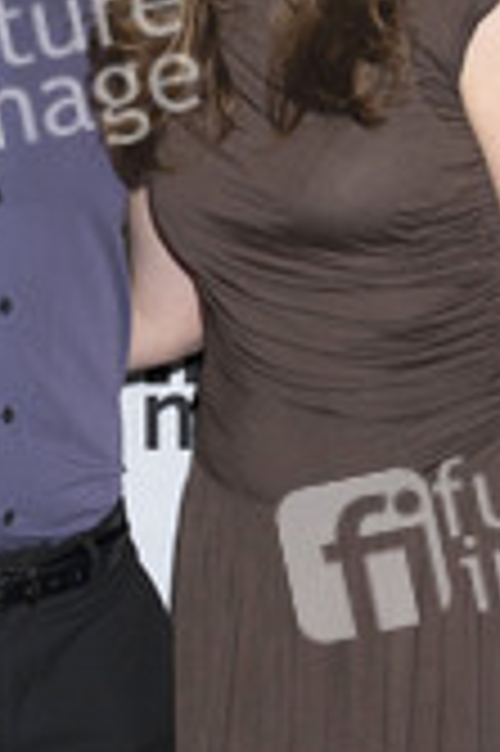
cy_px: 311
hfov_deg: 14.1
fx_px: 2004
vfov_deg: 21.2
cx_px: 99
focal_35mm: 96
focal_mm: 40
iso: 640
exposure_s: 1/200
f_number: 6.3
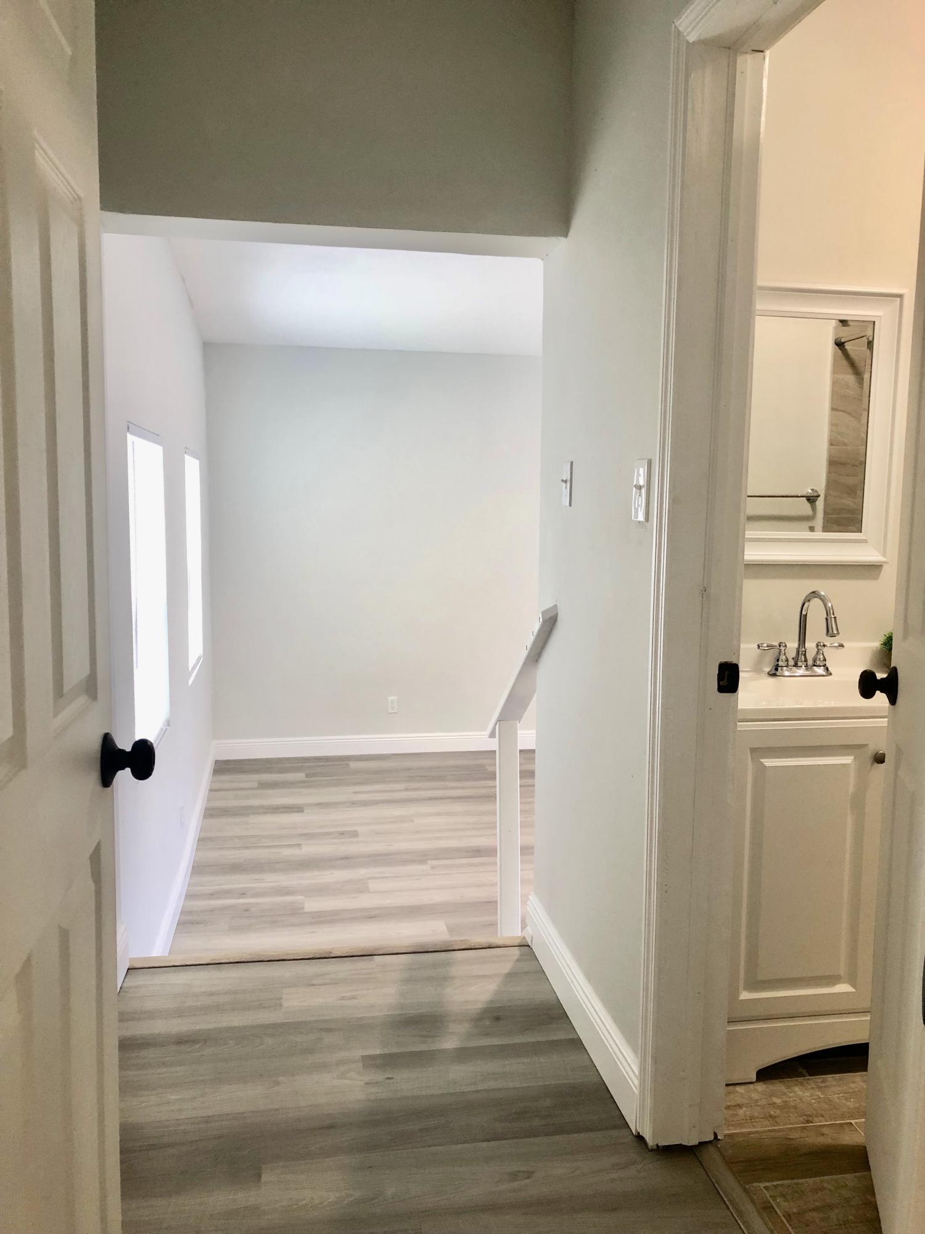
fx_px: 998
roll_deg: -1.0
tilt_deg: -7.6
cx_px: 462
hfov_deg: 49.7
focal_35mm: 28
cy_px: 617
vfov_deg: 63.4
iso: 40
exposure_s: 1/17
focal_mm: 3.99
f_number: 1.8
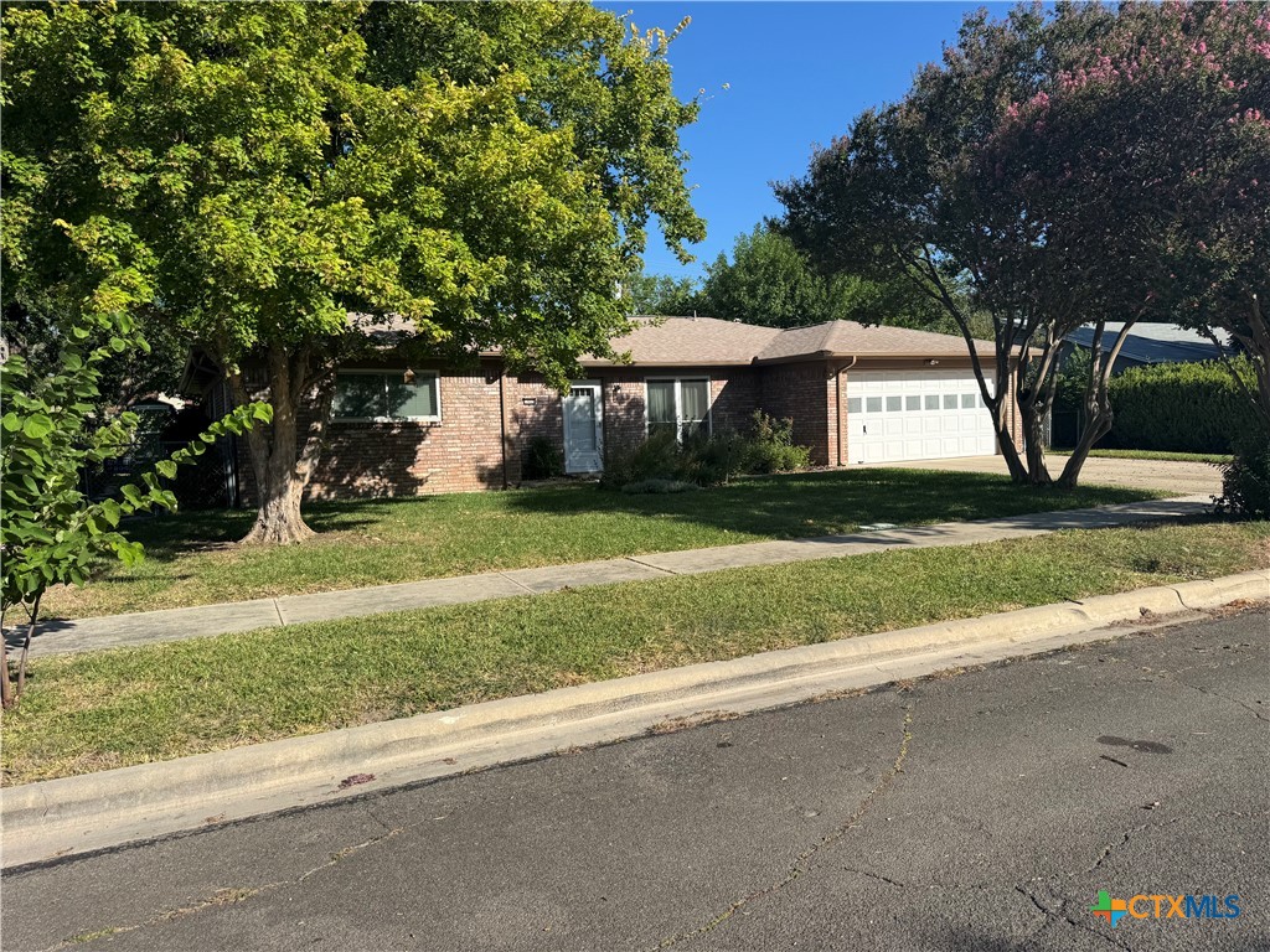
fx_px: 881
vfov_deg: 56.8
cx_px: 635
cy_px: 476
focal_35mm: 24
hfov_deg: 71.6
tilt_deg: -3.1
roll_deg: +2.1
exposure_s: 1/4310
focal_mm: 6.76
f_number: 1.78
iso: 80
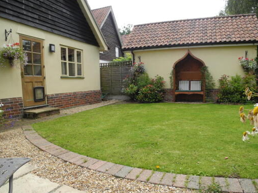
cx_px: 144
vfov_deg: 44.1
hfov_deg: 56.7
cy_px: 103
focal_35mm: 32
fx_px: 238
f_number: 2.8
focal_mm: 6
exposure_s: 1/479
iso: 100
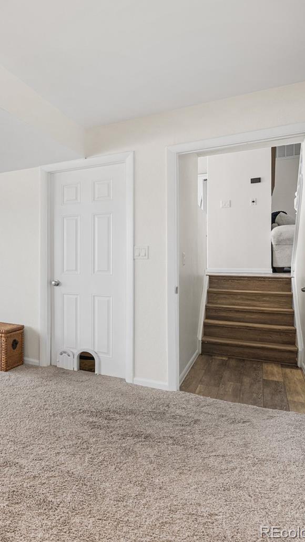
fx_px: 374
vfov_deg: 71.9
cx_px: -76
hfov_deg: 34.1
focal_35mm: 26
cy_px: 263
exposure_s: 1/2.5
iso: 200
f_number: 8
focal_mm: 16
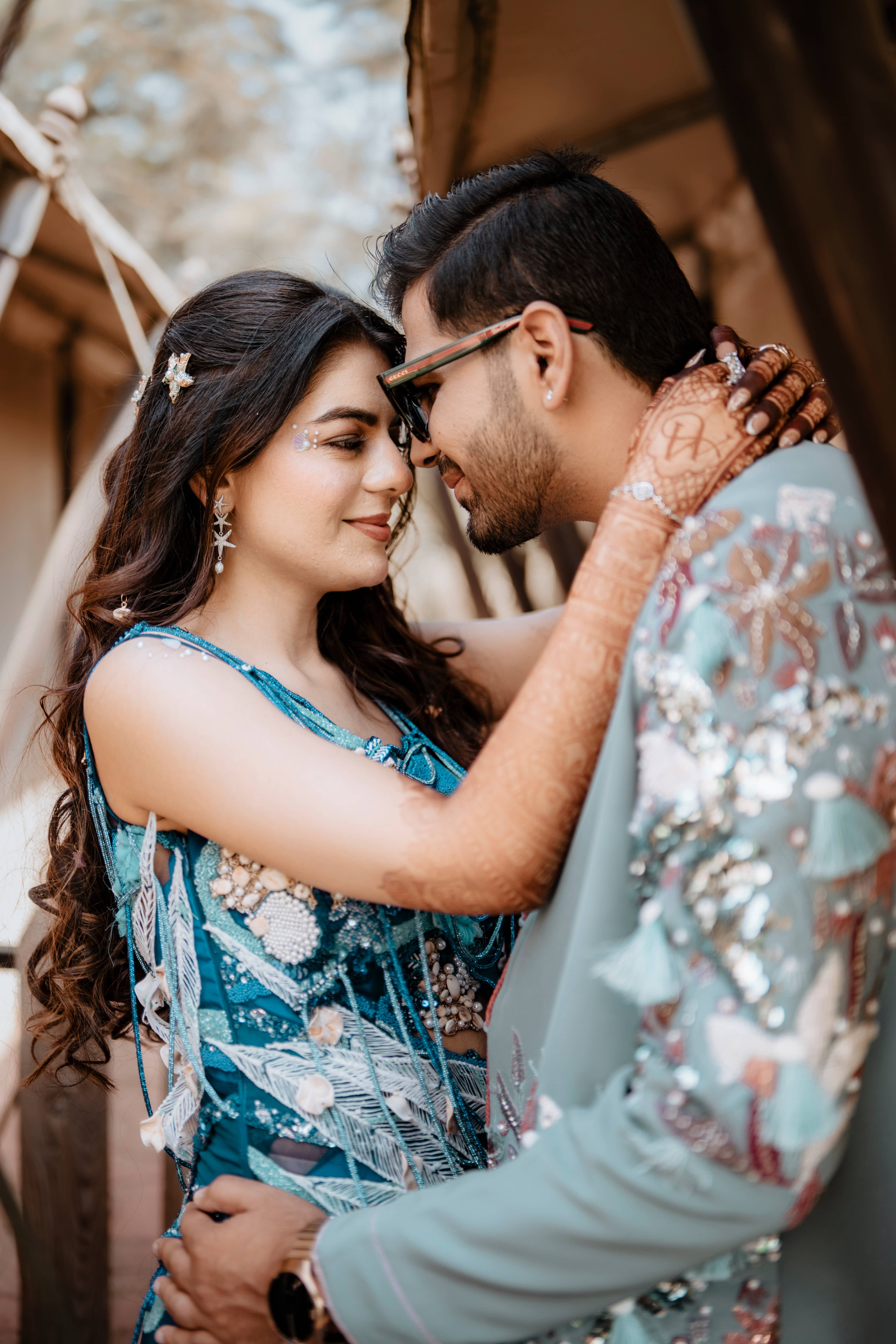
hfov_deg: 37.9
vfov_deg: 54.4
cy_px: 672
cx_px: 448
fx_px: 1307
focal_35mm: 35
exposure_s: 1/500
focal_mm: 35
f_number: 1.4
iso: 100
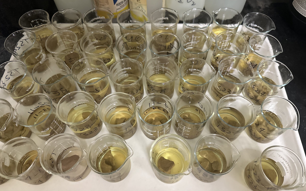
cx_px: 155
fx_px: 217
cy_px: 104
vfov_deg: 47.5
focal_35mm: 26
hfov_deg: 70.4
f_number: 1.78
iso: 800
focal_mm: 6.86
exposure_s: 1/60
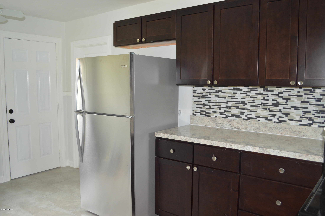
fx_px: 271
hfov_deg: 62.0
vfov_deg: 43.5
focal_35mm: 30
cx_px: 162
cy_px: 108
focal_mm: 20
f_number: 4
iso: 400
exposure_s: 1/60
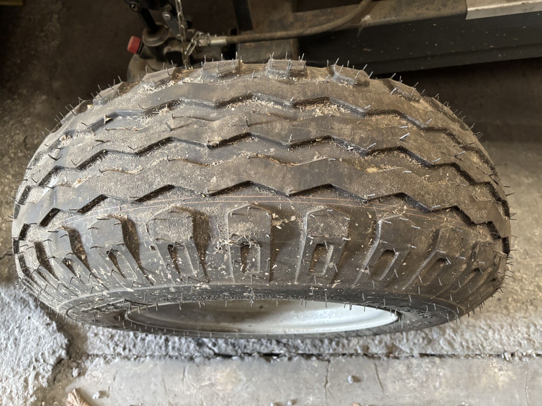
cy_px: 203
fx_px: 407
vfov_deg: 53.1
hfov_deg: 67.3
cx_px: 271
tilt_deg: -66.1
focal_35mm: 26
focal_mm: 5.96
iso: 500
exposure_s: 1/45
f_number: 1.6
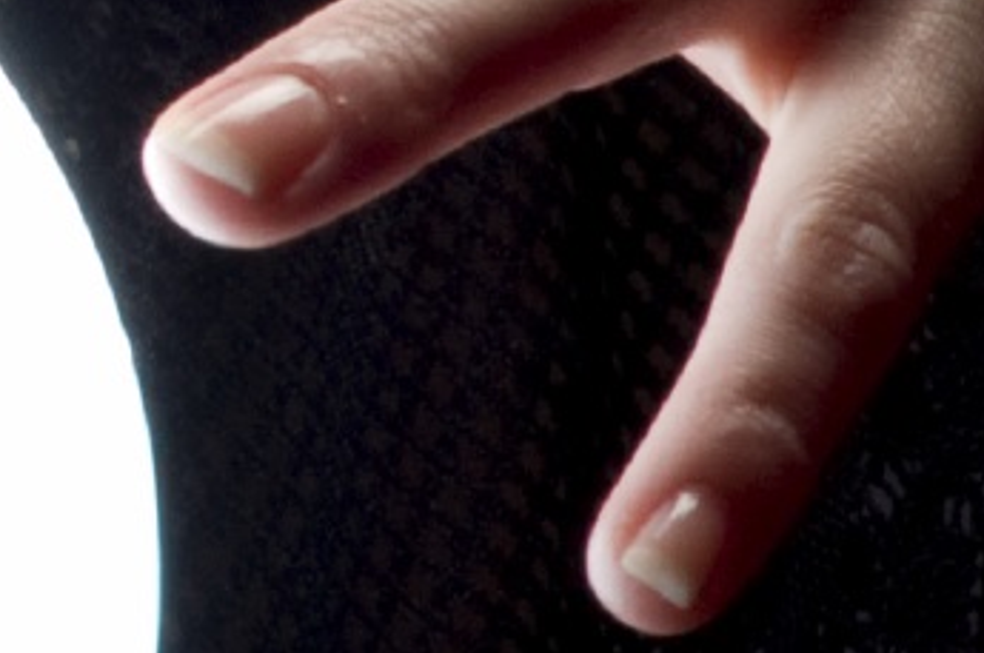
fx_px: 37270
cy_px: -423
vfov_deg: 1.0
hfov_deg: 1.5
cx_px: -910
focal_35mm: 1365
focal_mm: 185
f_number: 19
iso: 200
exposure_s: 1/20
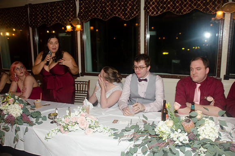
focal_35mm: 30
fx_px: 195
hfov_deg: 62.0
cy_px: 78
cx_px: 118
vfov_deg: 43.4
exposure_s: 1/60
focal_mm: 20
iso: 400
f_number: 3.5
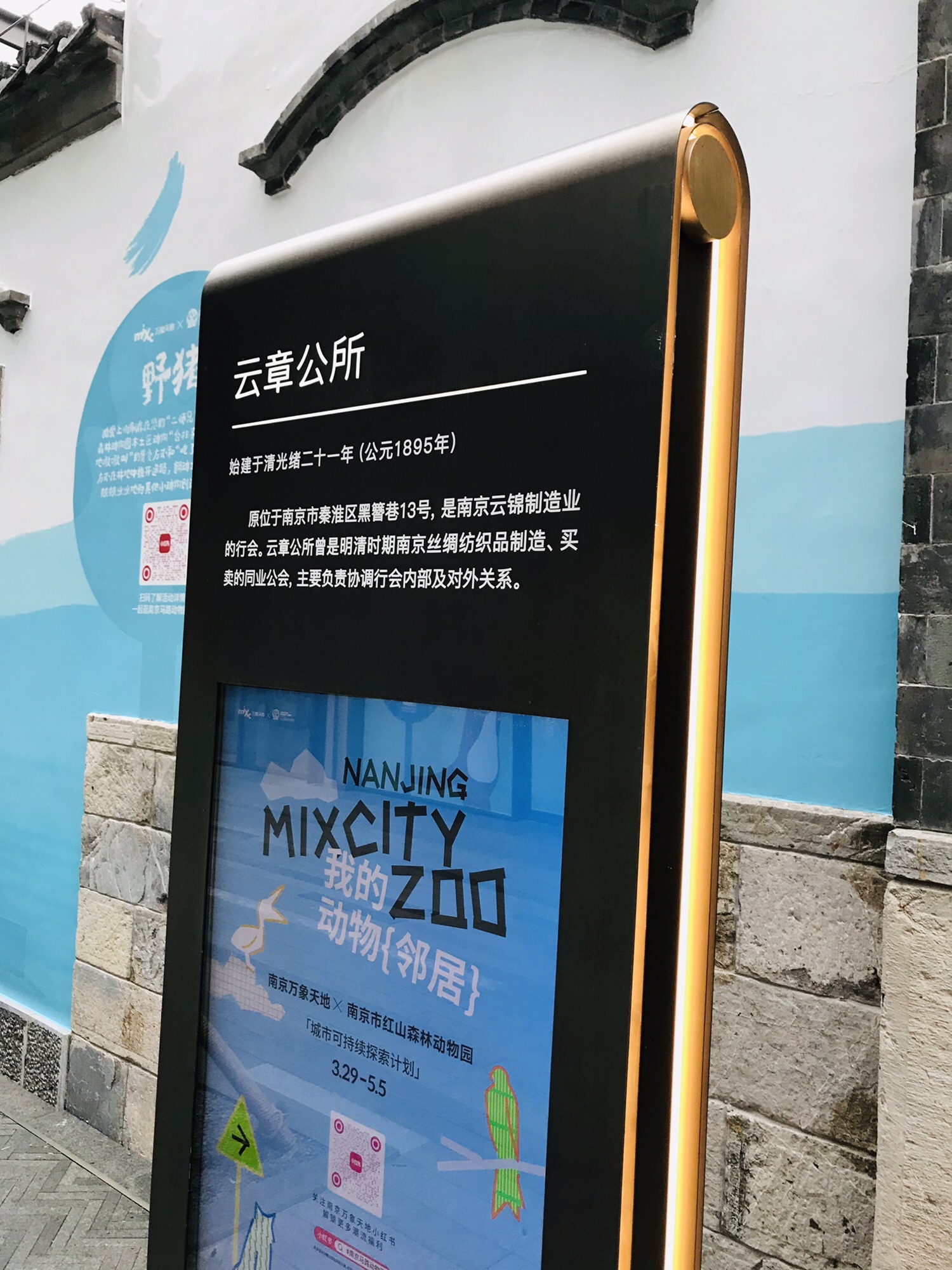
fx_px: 1027
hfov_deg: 49.7
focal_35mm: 28
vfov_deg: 63.4
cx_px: 476
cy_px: 635
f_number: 1.8
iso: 20
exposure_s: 1/33
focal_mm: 3.99
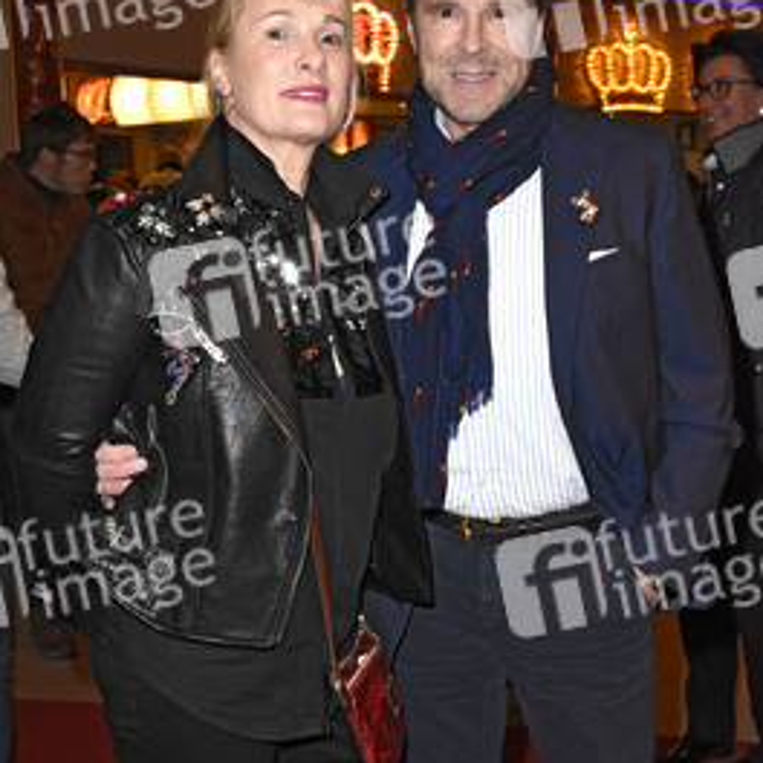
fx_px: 1446
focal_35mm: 58
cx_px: 382
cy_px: 425
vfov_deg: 29.5
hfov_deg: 29.6
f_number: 6.3
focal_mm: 30
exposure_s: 1/125
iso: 2500
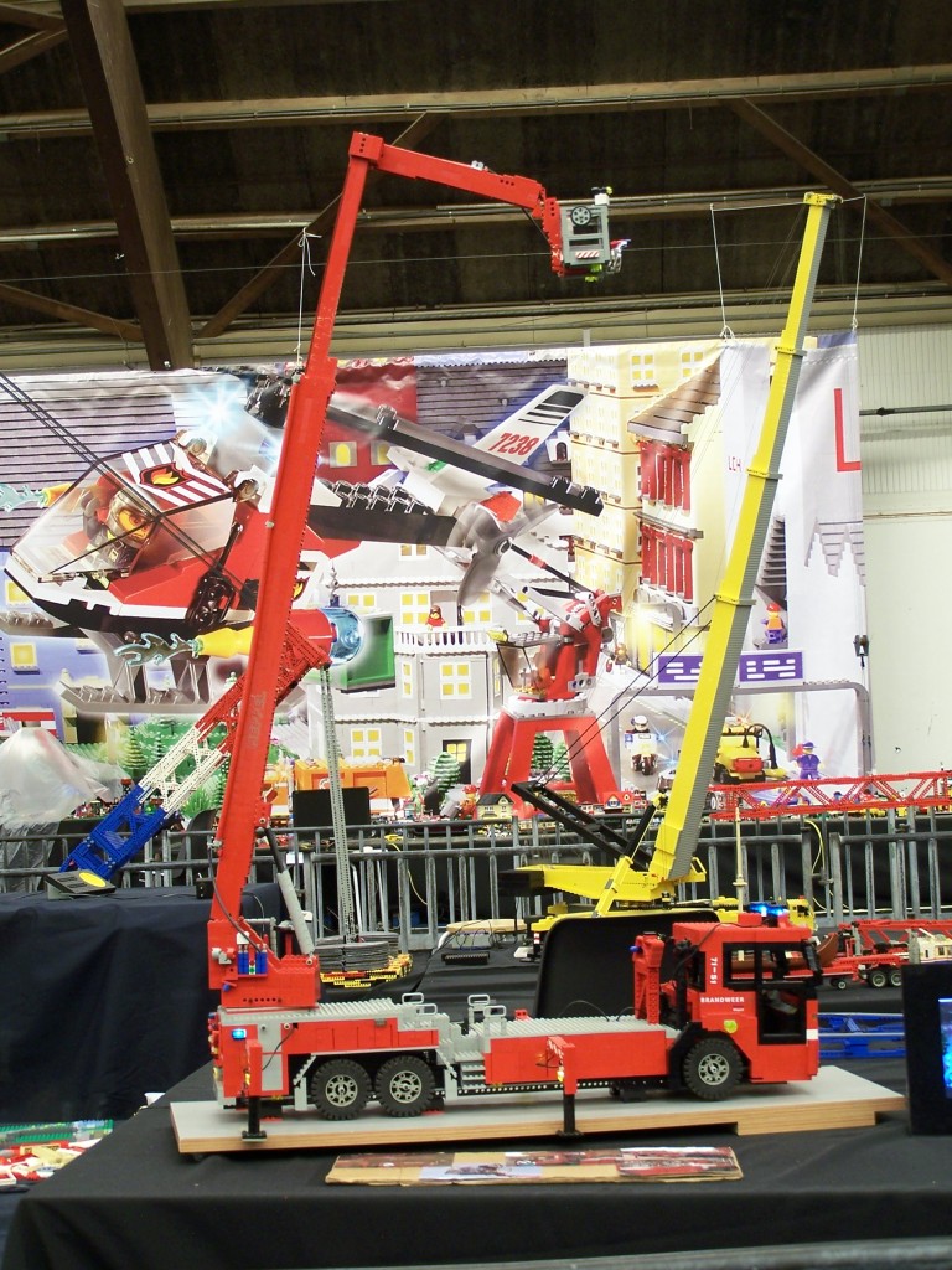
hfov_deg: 22.9
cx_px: 476
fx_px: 2347
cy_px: 635
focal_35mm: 64
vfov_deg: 30.3
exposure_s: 1/2
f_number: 3.2
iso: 80
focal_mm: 10.7
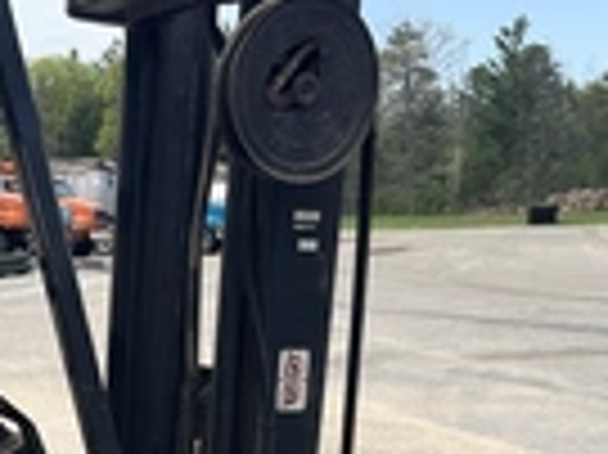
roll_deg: +1.6
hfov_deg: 24.3
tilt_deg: -12.3
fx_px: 1351
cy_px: 584
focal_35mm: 77
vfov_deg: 17.9
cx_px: 9
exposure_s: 1/2024
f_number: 1.6
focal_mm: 5.1
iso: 50
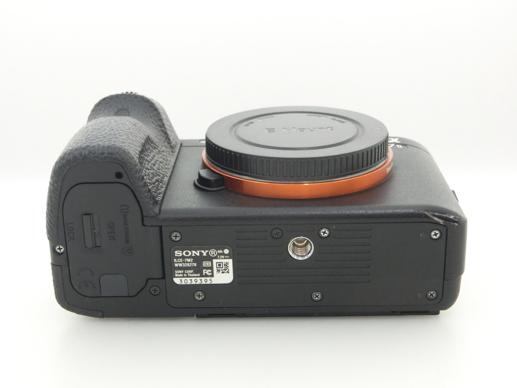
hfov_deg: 32.2
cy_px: 194
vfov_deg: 24.4
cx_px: 258
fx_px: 896
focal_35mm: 60
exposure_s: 1/20
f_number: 9.9
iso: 800
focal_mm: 10.7
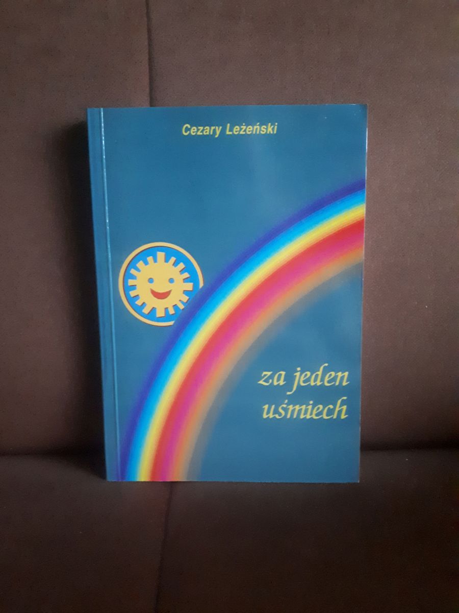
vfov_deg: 65.3
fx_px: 477
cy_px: 306
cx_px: 230
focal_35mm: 27
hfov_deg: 51.4
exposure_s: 1/17
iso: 1000
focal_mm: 3.6
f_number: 1.9
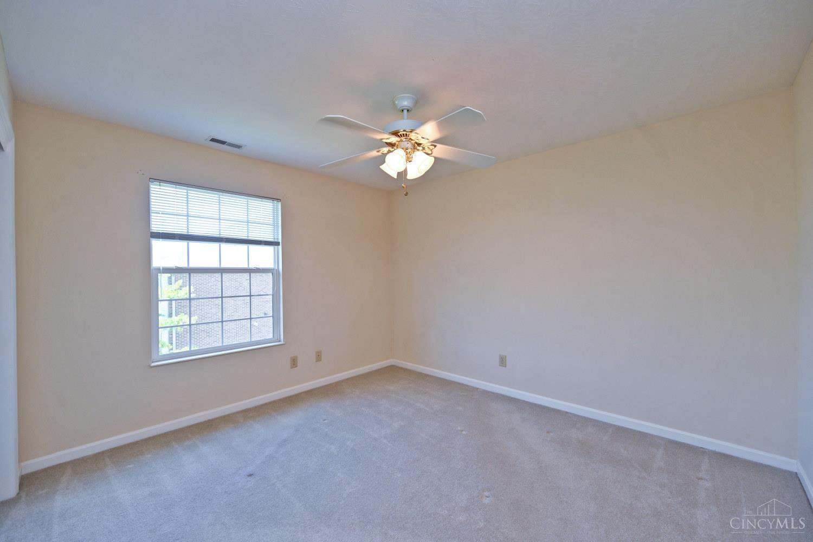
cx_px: 406
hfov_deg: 104.3
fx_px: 316
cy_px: 271
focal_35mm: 14
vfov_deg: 81.2
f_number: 5
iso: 200
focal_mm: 14
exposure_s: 1/100
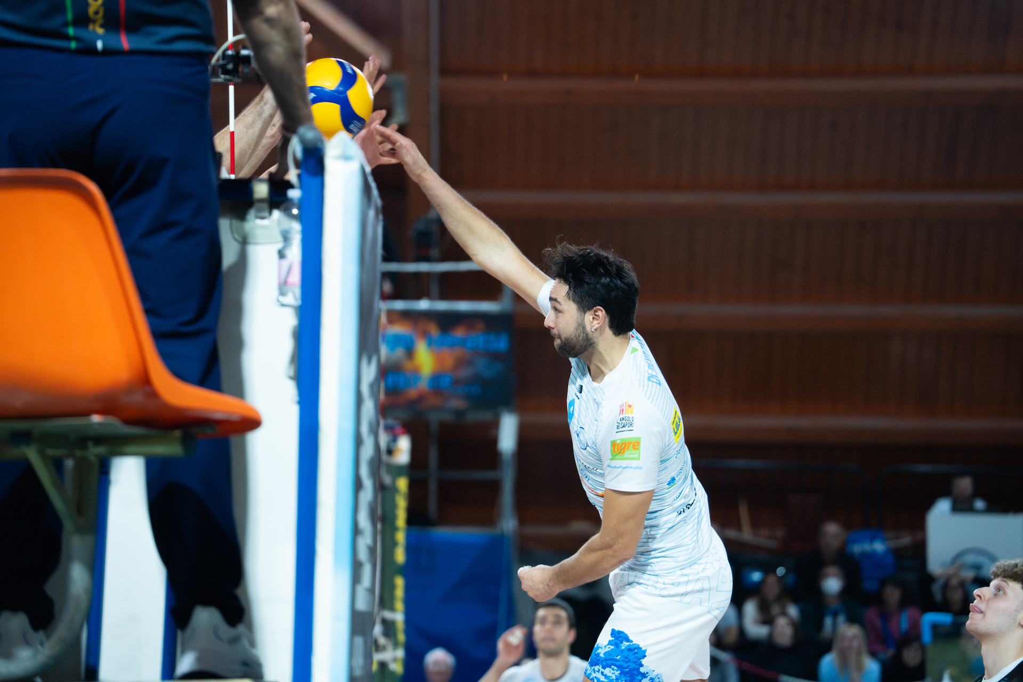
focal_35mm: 104
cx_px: 512
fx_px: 2955
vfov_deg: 13.2
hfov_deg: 19.6
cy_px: 341
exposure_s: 1/1250
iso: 8000
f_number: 2.8
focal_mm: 104
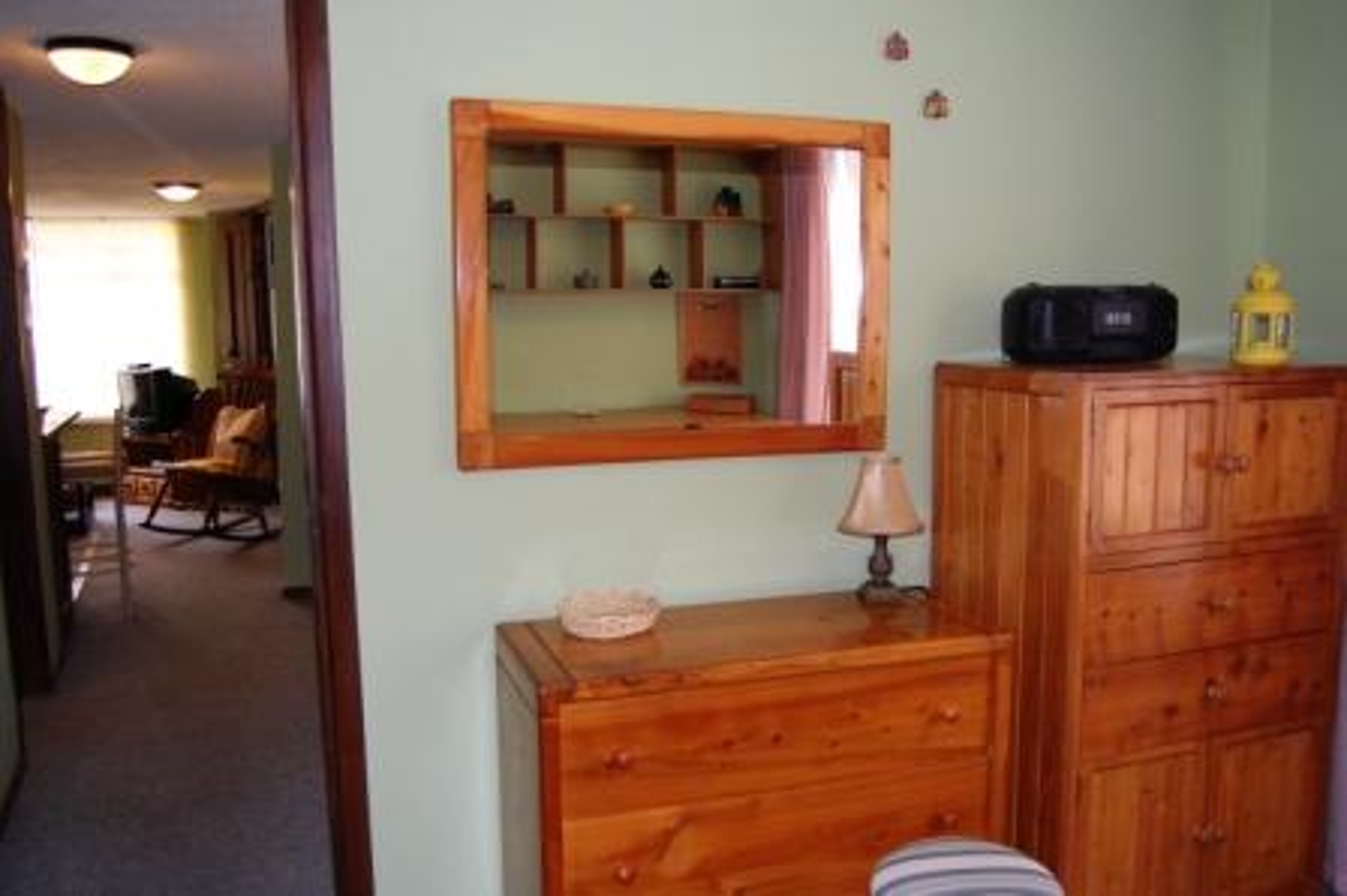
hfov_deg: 64.6
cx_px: 674
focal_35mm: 28
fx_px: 1066
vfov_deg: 45.6
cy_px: 448
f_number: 3.5
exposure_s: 1/60
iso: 400
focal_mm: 19
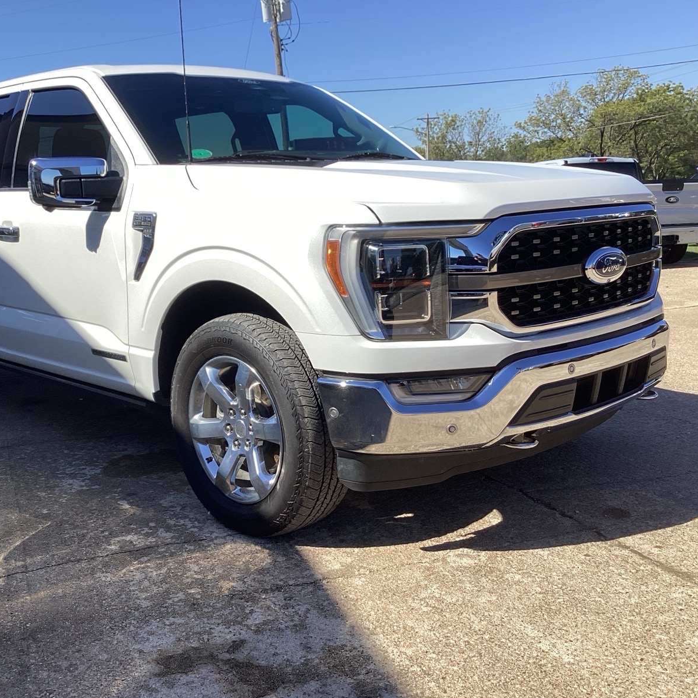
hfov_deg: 44.7
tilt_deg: -12.3
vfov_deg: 44.9
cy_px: 353
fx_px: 844
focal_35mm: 37
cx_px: 280
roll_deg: +5.1
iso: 25
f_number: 2.4
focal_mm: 3.3
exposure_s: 1/1148
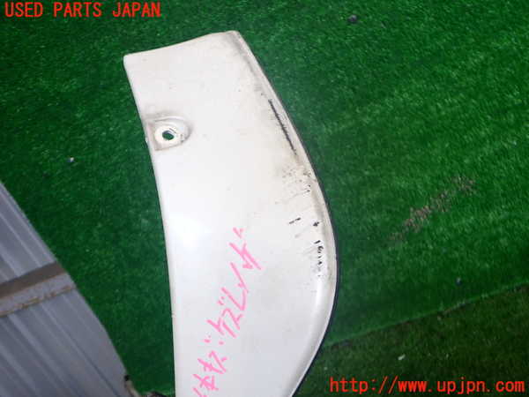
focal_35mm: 30
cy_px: 198
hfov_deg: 60.0
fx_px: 458
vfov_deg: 46.8
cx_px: 264
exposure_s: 1/125
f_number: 2.3
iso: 160
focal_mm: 5.4
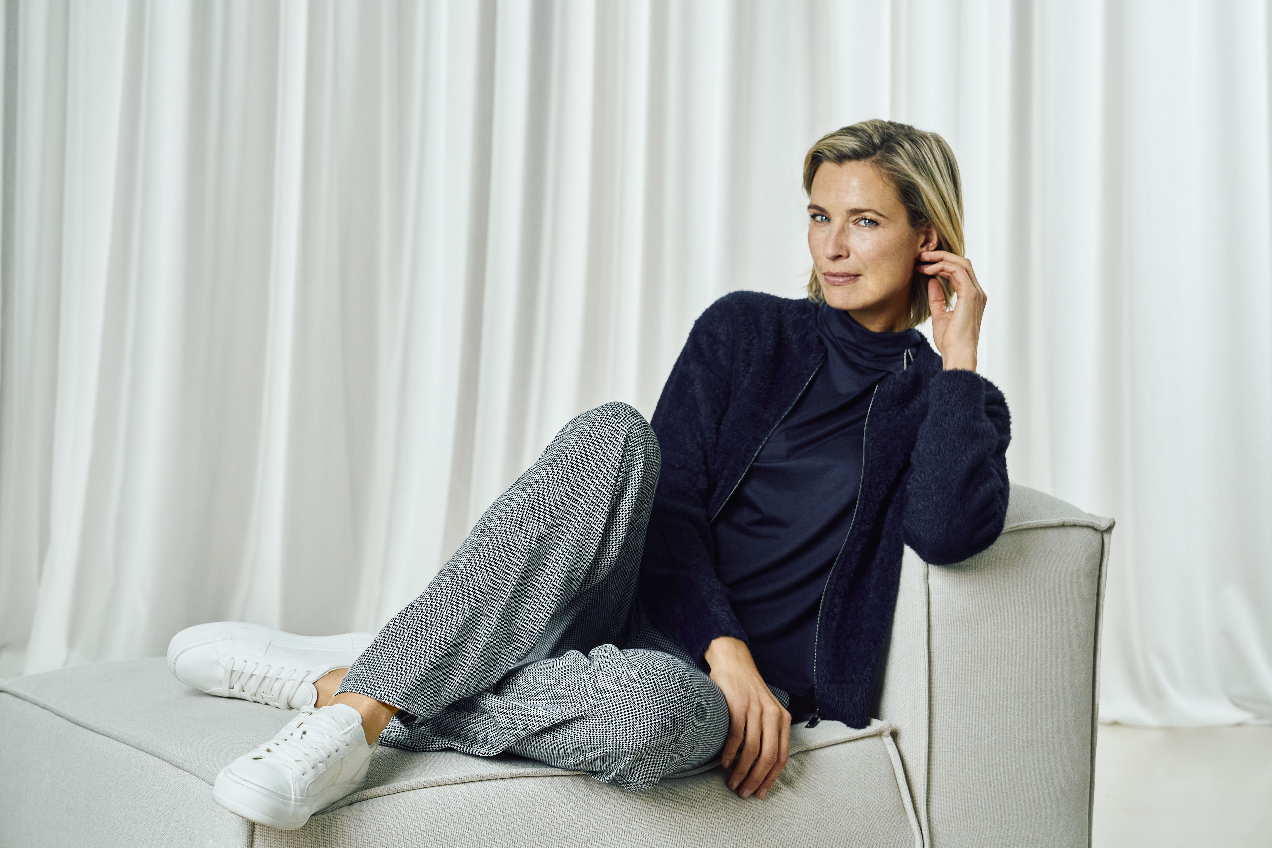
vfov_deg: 19.5
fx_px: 2473
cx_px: 636
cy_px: 424
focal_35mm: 70
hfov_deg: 28.8
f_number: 5.6
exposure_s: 1/250
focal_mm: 70
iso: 1600
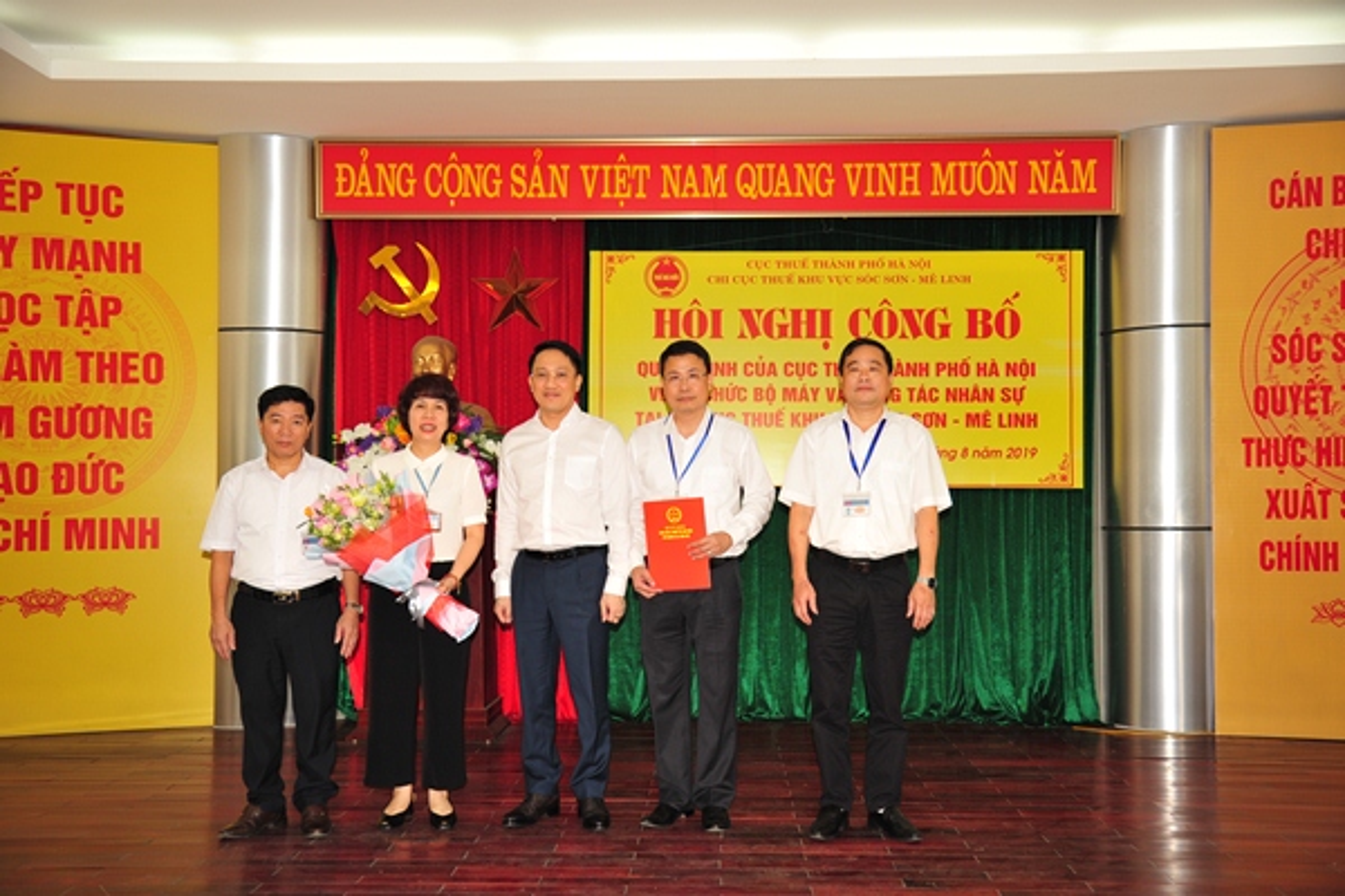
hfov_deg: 54.4
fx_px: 1308
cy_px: 448
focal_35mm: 35
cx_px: 672
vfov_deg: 37.9
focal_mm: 35
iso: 400
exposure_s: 1/250
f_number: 4
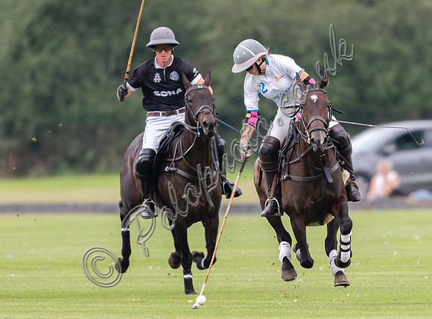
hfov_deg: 1.7
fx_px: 14461
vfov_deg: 1.3
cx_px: 285
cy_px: 151
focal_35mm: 1164
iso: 500
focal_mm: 500
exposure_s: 1/500
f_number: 4
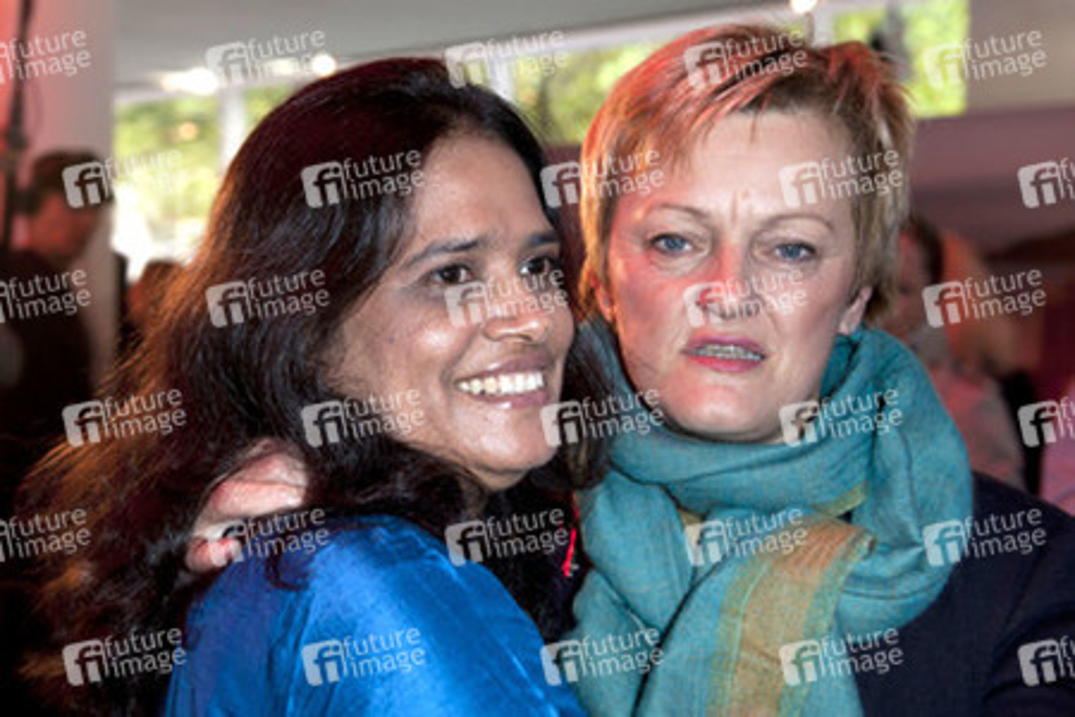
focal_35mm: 50
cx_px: 538
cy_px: 358
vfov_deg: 27.0
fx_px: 1493
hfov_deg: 39.6
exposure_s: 1/50
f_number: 4.5
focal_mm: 50
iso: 800
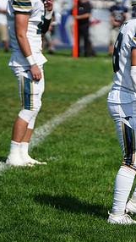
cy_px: 85
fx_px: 2012
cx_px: 161
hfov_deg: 3.9
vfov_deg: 6.9
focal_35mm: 314
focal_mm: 148
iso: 400
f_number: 2.8
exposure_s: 1/8000
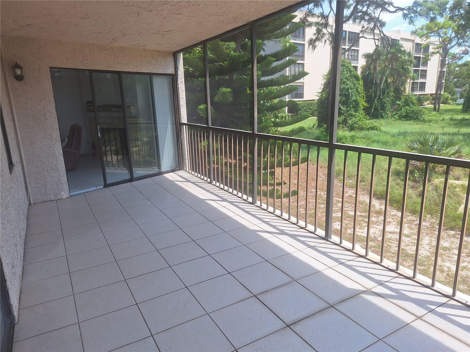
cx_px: 235
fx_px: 312
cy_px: 176
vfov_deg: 58.9
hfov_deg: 73.9
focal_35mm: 23
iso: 40
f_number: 1.8
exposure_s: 1/792
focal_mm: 5.54
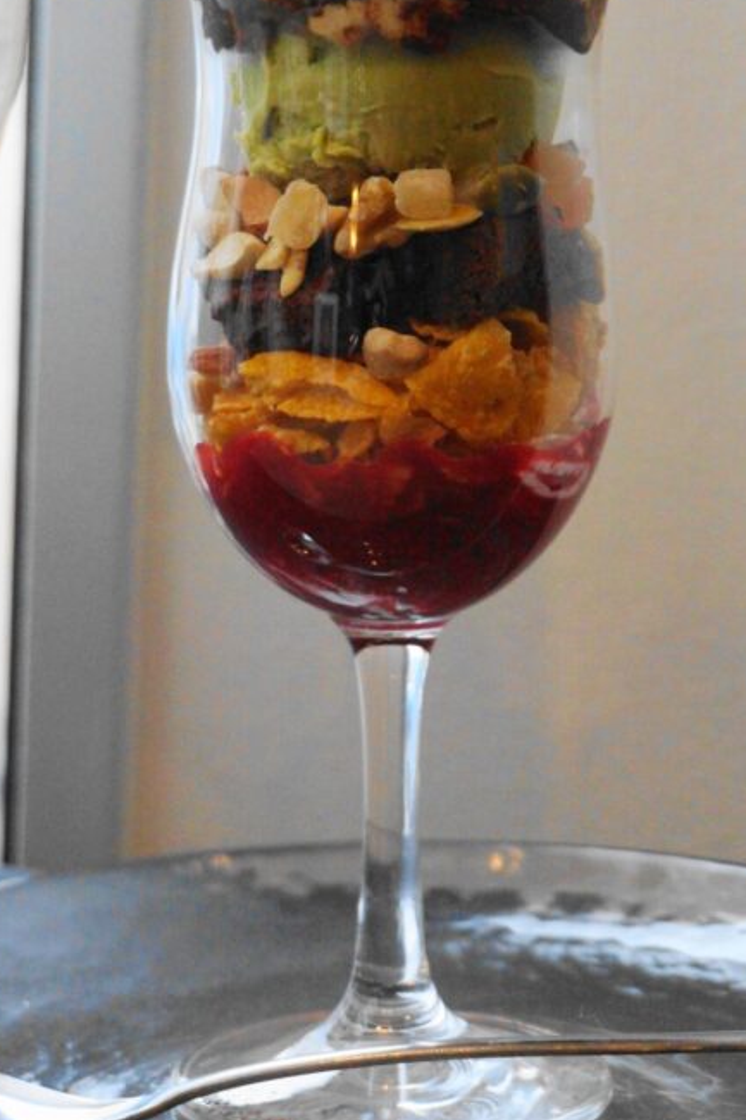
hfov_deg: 14.1
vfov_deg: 21.0
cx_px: 395
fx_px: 3010
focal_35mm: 97
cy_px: 388
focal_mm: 41
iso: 2000
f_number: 5.6
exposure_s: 1/160
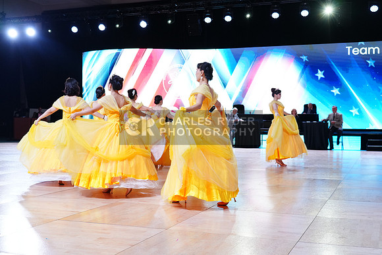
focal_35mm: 44
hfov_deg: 44.5
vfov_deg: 30.5
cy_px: 128
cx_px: 191
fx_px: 467
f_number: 4
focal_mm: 44
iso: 1600
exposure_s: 1/500
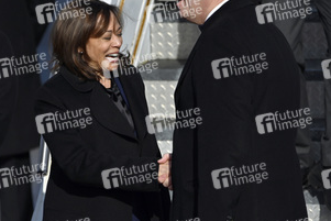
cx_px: 144
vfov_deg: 1.5
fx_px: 8242
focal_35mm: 896
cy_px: 93
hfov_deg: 2.3
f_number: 6.3
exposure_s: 1/3200
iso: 160
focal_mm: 600
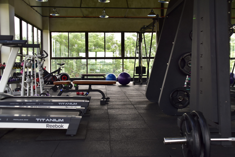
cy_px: 78
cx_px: 118
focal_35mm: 39
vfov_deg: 34.2
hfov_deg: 49.6
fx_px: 255
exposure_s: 1/100
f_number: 5
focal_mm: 26
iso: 400
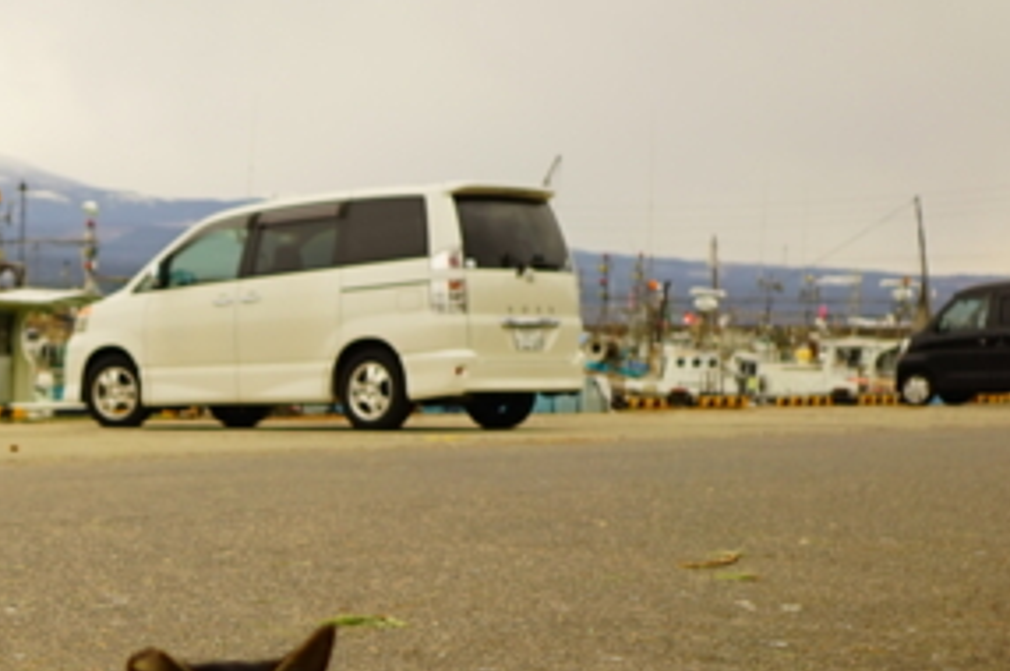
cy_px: 676
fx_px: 2354
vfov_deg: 15.9
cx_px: 7
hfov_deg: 23.2
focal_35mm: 84
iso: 100
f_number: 2.8
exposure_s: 1/500
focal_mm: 20
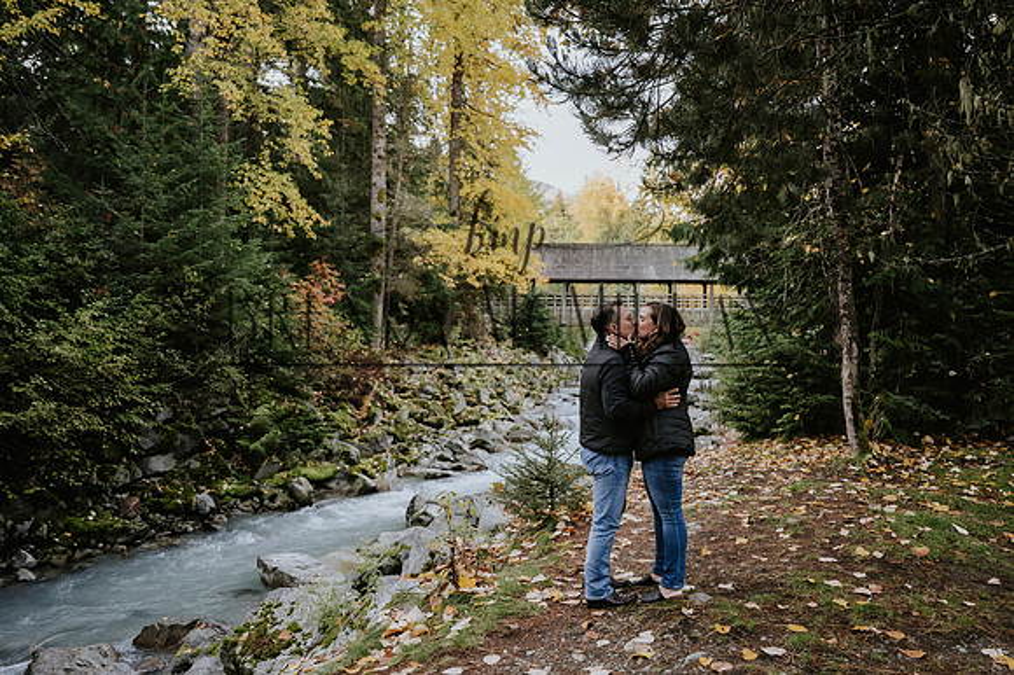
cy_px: 356
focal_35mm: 30
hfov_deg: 61.6
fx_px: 848
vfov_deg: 43.4
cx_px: 553
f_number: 2.8
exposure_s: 1/500
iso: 1000
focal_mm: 27.5
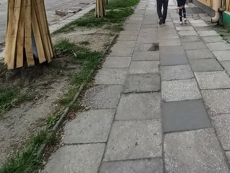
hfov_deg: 55.4
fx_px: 206
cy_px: -30
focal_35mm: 31
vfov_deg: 36.2
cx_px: 174
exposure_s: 1/248
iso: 40
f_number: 2.2
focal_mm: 1.42
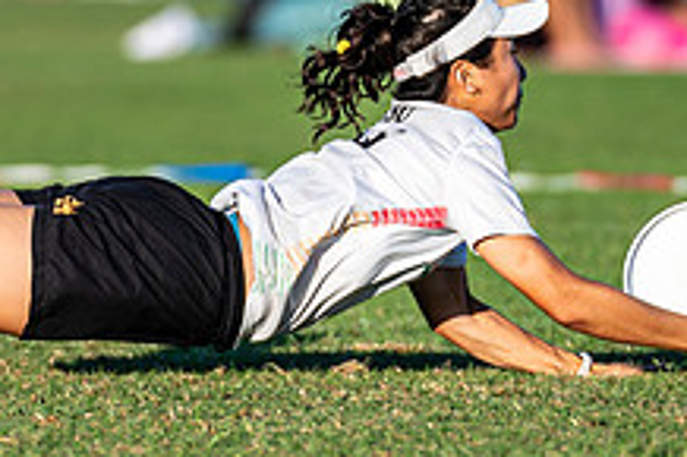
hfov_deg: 1.7
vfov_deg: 1.1
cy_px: 76
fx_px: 22939
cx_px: 278
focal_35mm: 1203
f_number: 3.2
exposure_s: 1/1250
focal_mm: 300
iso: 100
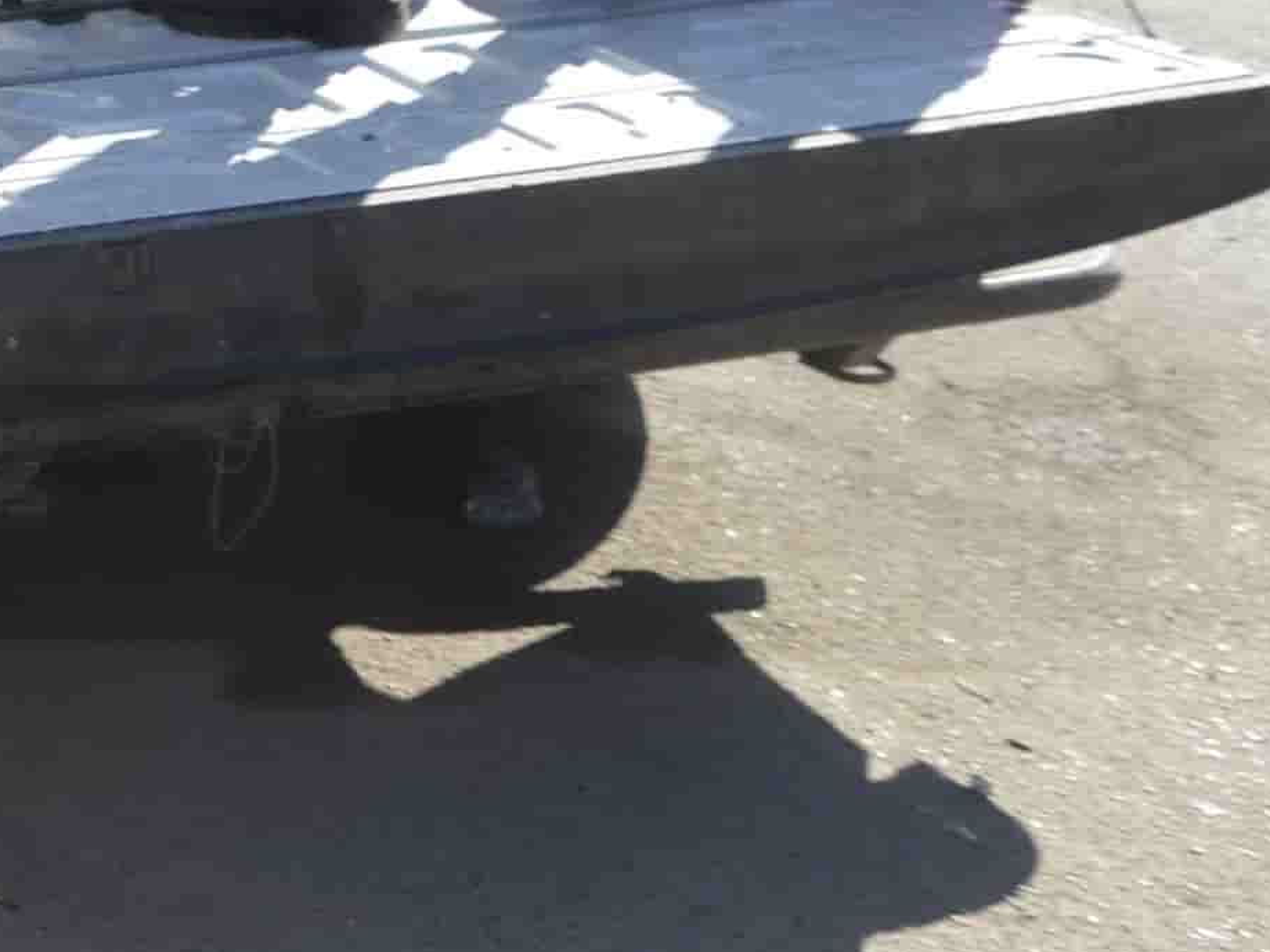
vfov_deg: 16.5
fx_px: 3118
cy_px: -235
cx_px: -407
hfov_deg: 20.8
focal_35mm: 85
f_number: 7.1
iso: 100
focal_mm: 18
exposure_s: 1/200
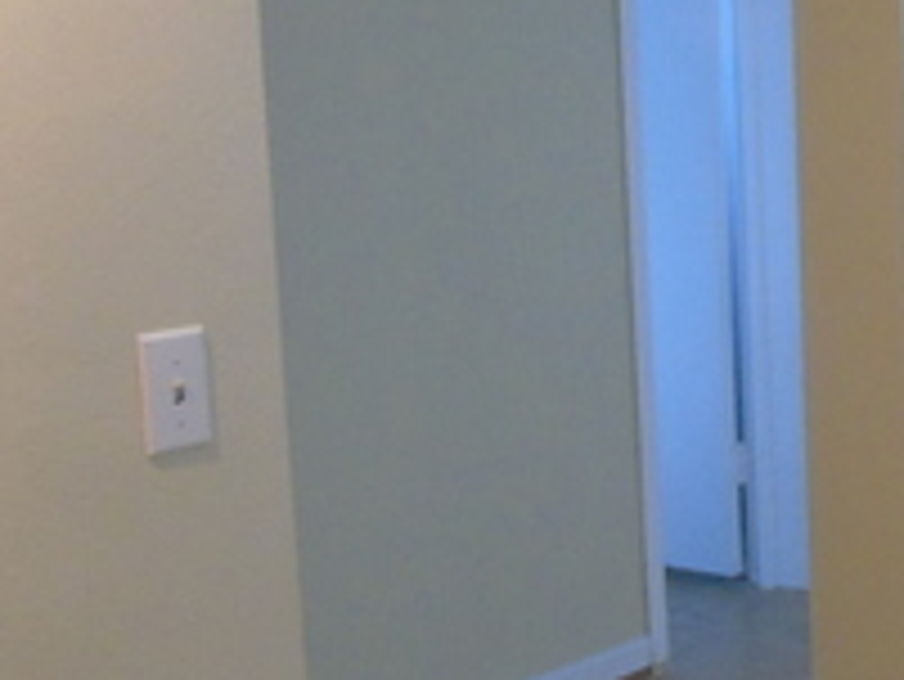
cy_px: 311
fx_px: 2169
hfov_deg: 21.1
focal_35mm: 83
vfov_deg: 17.8
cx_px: 1212
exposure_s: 1/20
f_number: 3.4
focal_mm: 4.4
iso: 400
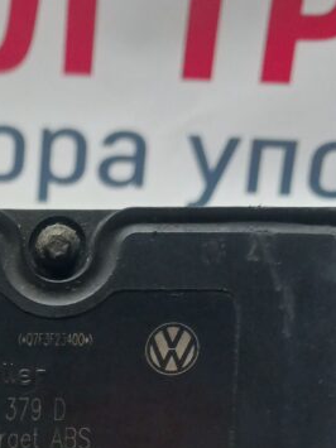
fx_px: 919
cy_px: 447
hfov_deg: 19.7
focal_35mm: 71
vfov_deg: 26.0
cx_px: -48
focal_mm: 4
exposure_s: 1/20
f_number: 1.8
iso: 500
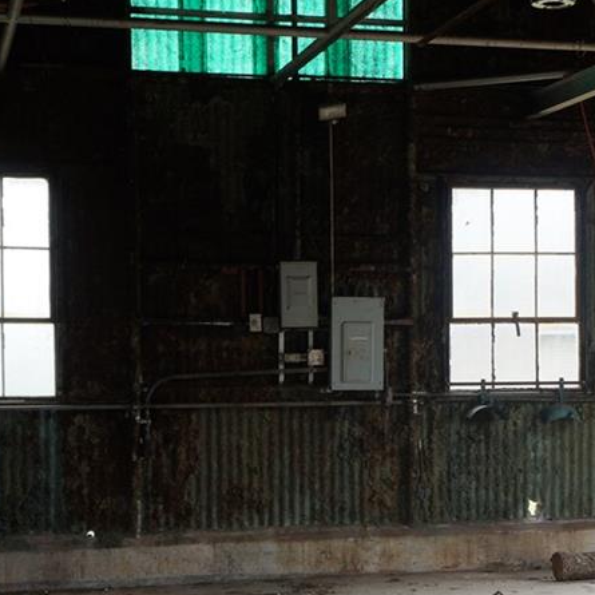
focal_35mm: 85
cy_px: 388
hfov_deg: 20.2
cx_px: 456
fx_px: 1653
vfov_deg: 20.4
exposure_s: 1/80
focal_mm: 29
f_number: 5.6
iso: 100
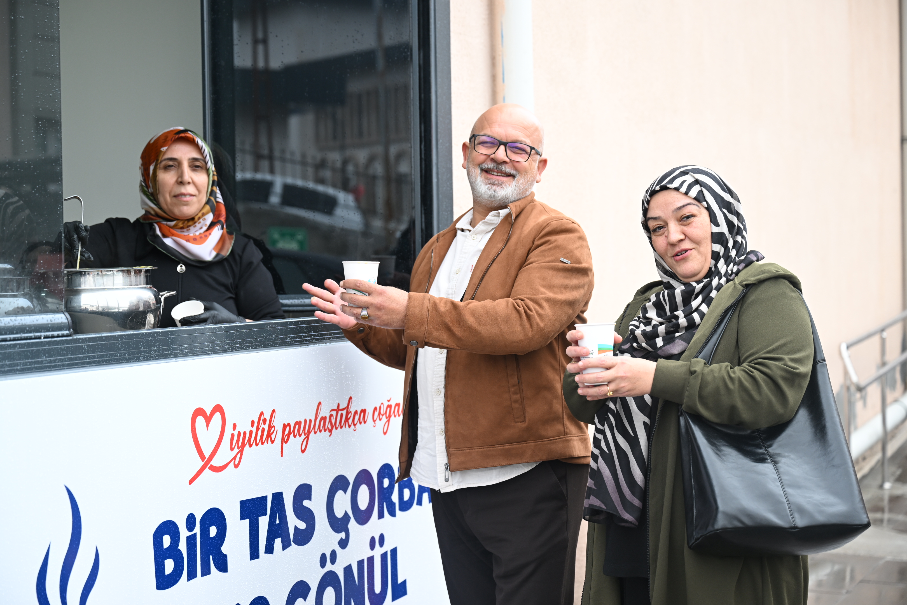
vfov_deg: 20.3
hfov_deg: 30.1
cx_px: 454
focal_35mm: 67
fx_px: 1688
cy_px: 302
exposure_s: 1/160
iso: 320
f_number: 3.5
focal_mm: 67
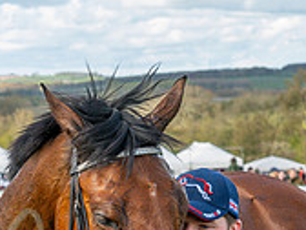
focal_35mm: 233
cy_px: 278
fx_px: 2060
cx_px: -3
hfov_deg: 8.4
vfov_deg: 6.3
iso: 400
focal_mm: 35
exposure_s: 1/800
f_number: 4.5
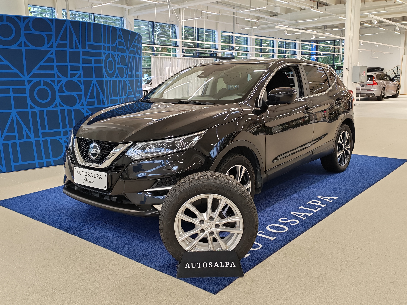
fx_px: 400
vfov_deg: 41.8
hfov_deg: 54.0
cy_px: 152
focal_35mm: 34
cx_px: 204
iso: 400
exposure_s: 1/100
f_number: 1.9
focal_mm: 6.12
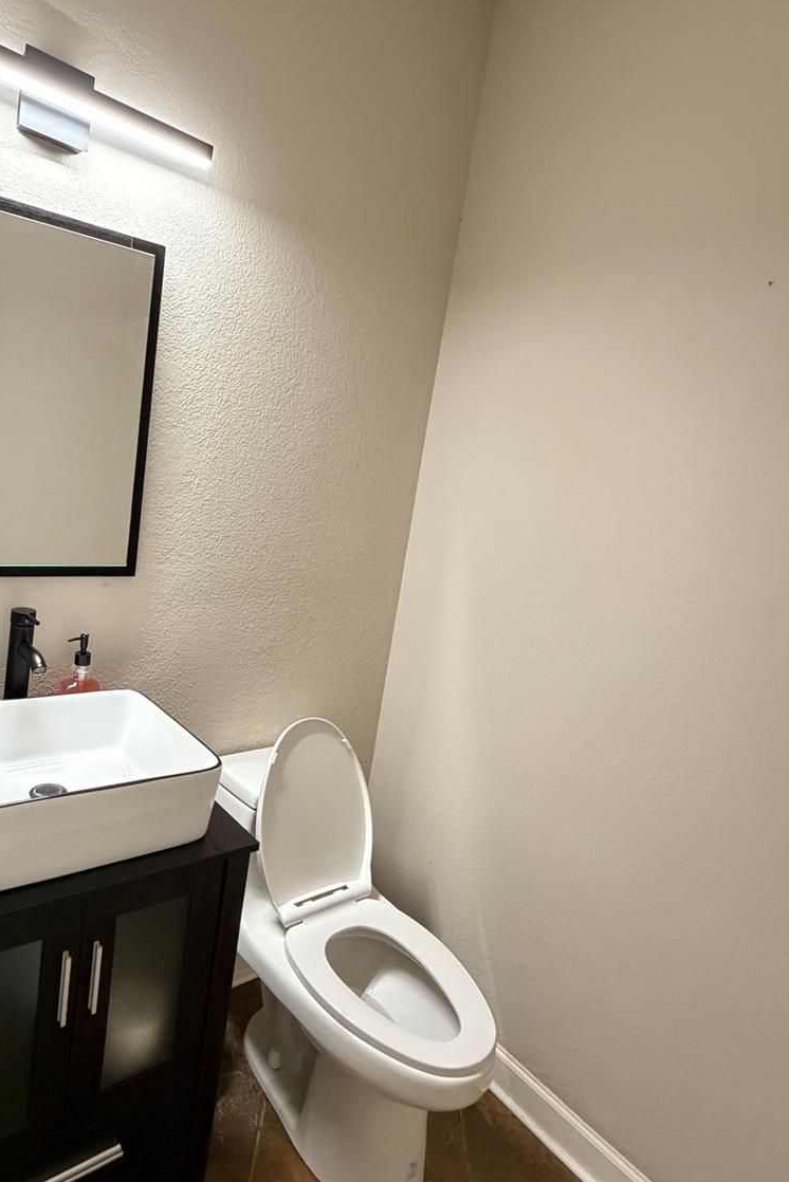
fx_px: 657
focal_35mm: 20
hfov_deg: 59.3
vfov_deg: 83.9
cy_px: 562
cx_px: 215
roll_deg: -6.6
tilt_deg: -7.8
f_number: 2.2
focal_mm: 2.22
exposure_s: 1/60
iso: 1000
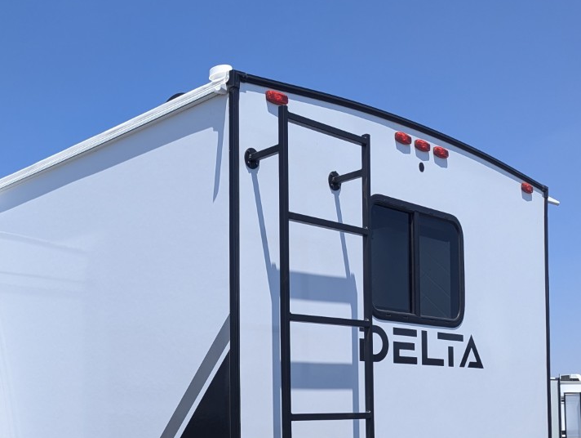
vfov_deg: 29.5
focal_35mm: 47
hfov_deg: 39.4
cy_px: 405
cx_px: 151
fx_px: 790
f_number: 1.85
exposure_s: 1/2358
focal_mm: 6.81
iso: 52
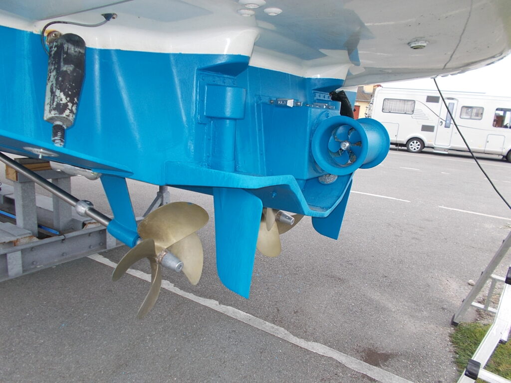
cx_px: 256
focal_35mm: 26
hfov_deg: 67.3
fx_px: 384
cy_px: 192
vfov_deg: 53.1
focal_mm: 4.6
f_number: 3.2
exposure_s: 1/125
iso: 80
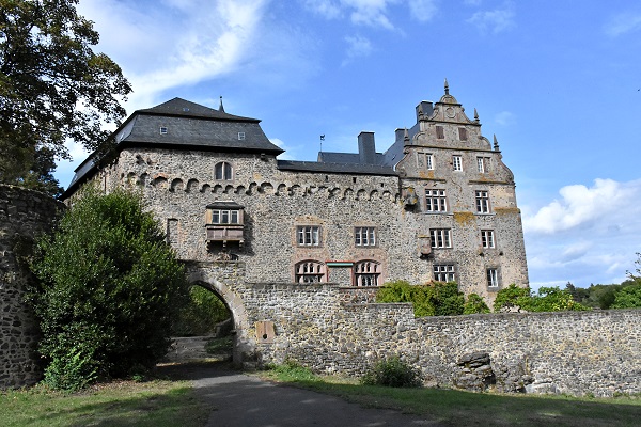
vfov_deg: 47.9
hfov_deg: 67.4
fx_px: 481
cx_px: 320
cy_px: 214
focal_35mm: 27
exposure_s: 1/8000
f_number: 10
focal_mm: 18
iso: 3200
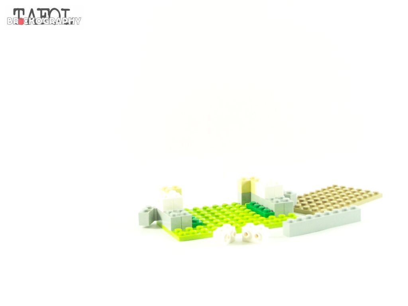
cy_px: 153
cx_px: 204
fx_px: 790
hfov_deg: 29.0
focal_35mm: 67
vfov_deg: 21.9
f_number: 3.6
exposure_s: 1/60
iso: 400
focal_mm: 11.1
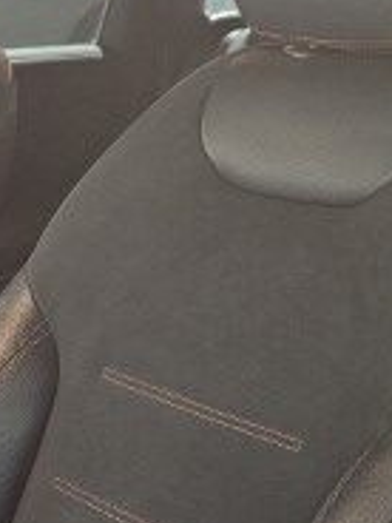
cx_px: -122
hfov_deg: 17.3
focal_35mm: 80
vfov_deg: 22.7
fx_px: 1208
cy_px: 611
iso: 640
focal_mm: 6.3
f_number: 1.7
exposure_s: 1/30
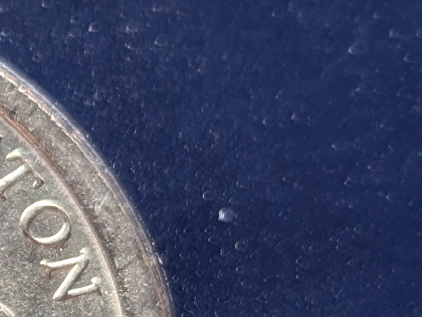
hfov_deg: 8.2
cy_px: 250
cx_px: -367
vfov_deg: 6.5
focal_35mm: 230
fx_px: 2807
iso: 53
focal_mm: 6.9
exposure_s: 1/42.2
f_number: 1.68
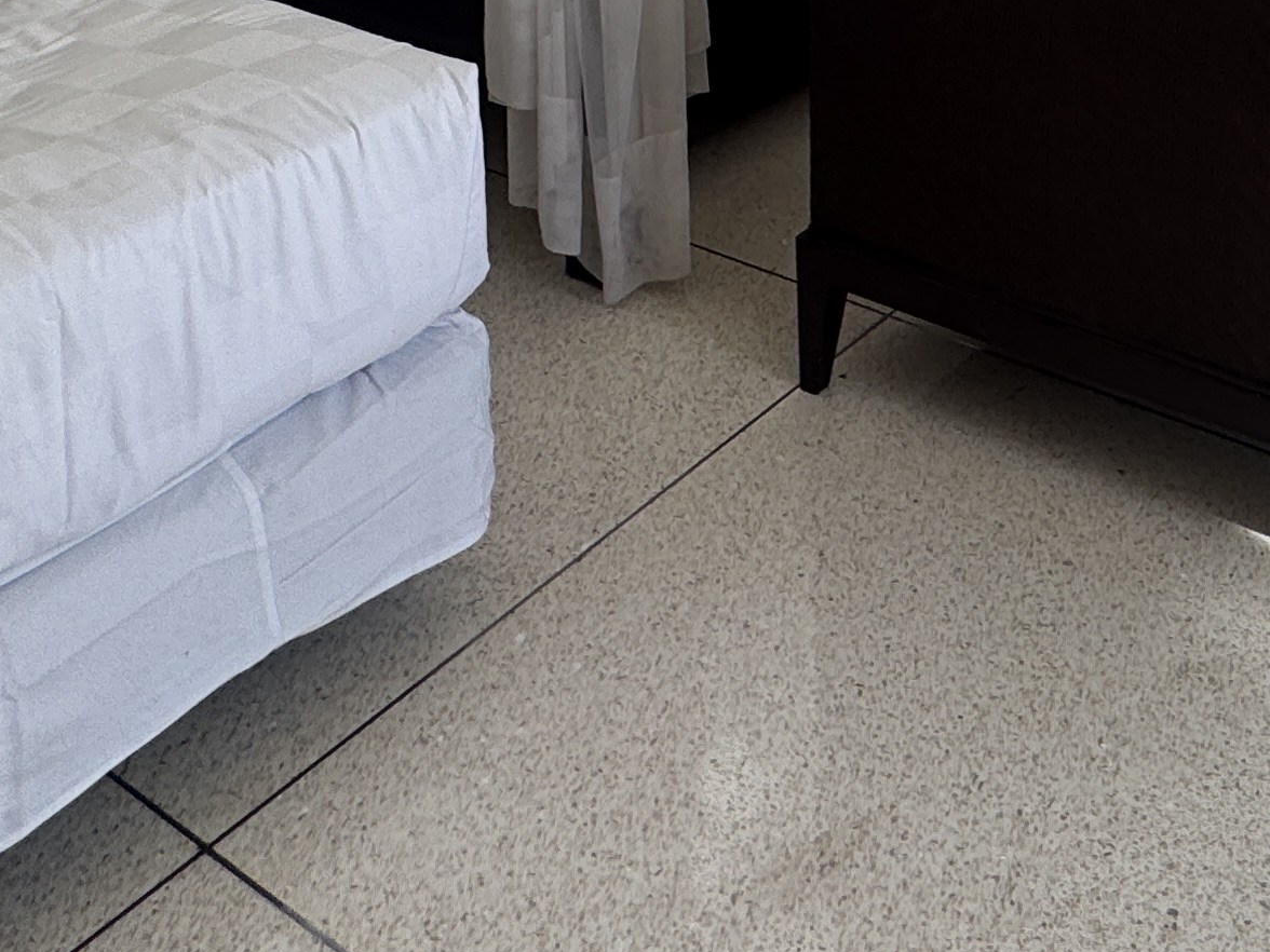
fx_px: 1761
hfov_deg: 37.9
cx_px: 1054
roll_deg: +0.1
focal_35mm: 48
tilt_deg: -4.0
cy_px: -546
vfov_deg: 23.2
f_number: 2.2
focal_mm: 2.22
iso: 40
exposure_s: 1/164
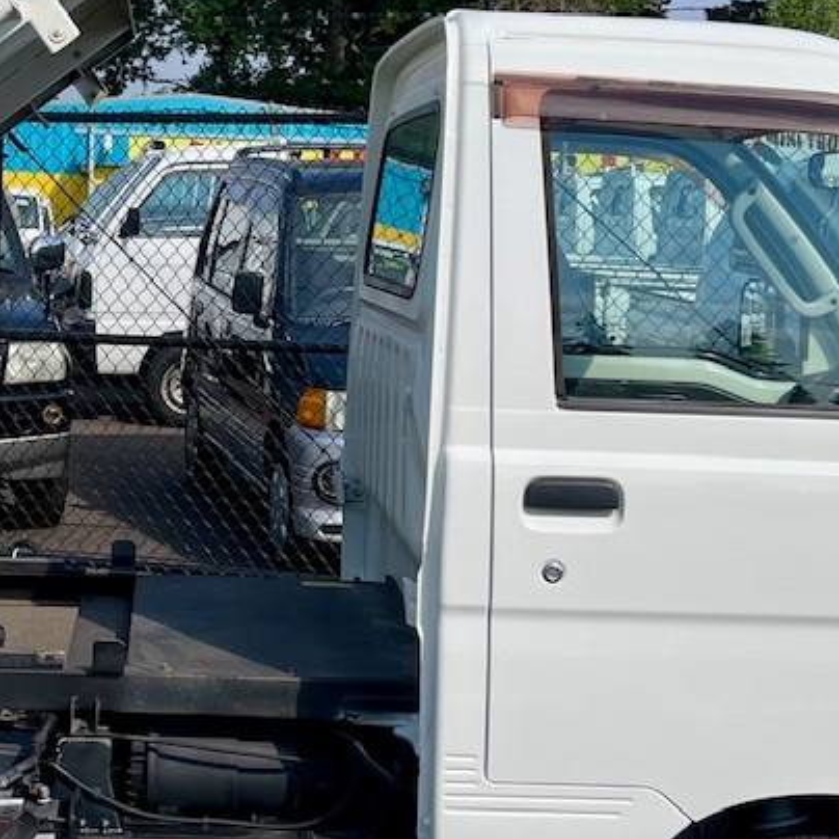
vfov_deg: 24.6
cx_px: 98
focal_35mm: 70
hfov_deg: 24.0
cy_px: 312
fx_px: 1919
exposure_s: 1/5128
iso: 32
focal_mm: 5.1
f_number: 1.6
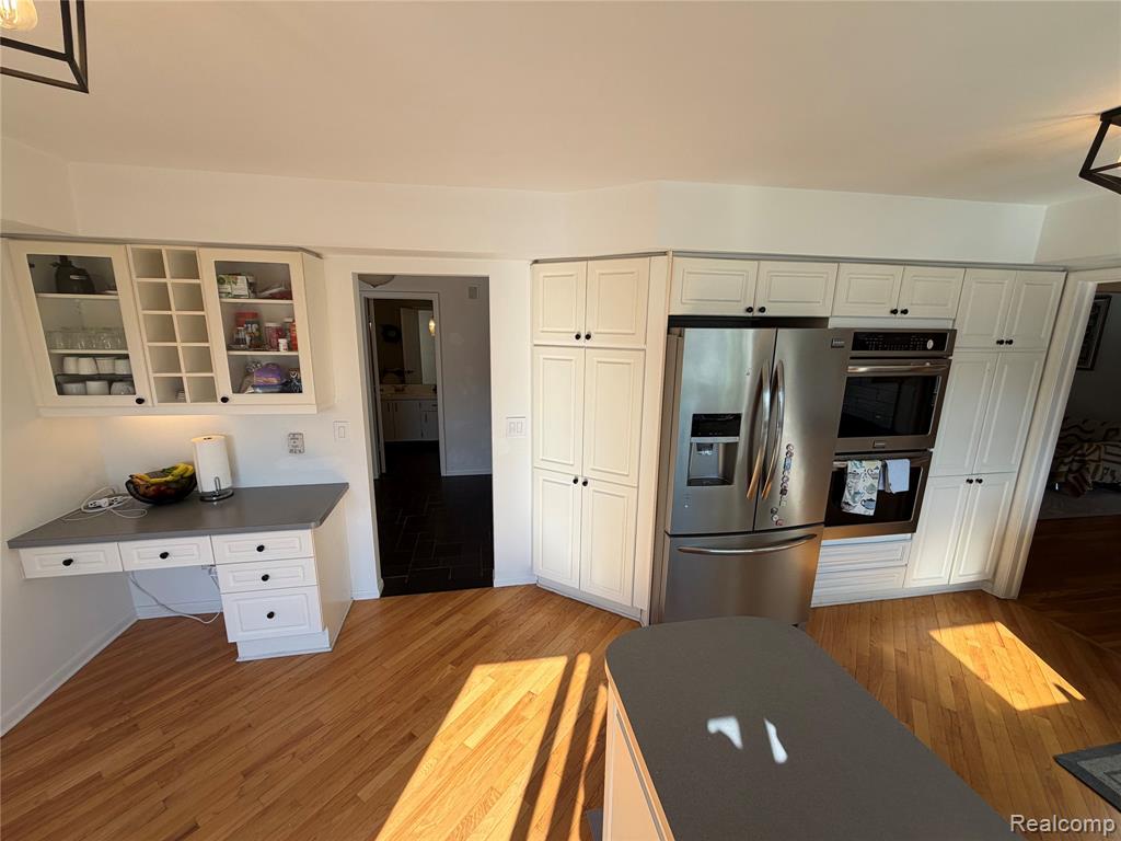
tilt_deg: -11.5
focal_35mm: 14
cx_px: 560
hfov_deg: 102.1
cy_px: 420
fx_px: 453
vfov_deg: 85.7
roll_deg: -0.9
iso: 50
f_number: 2.2
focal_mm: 2.22
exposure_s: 1/269
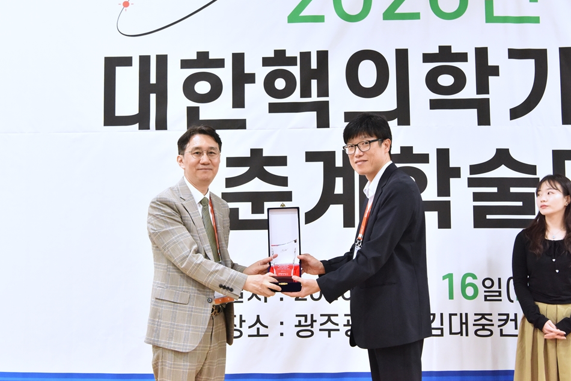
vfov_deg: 33.4
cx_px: 285
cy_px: 197
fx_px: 635
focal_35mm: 40
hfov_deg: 48.4
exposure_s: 1/160
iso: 6400
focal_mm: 38
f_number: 5.6
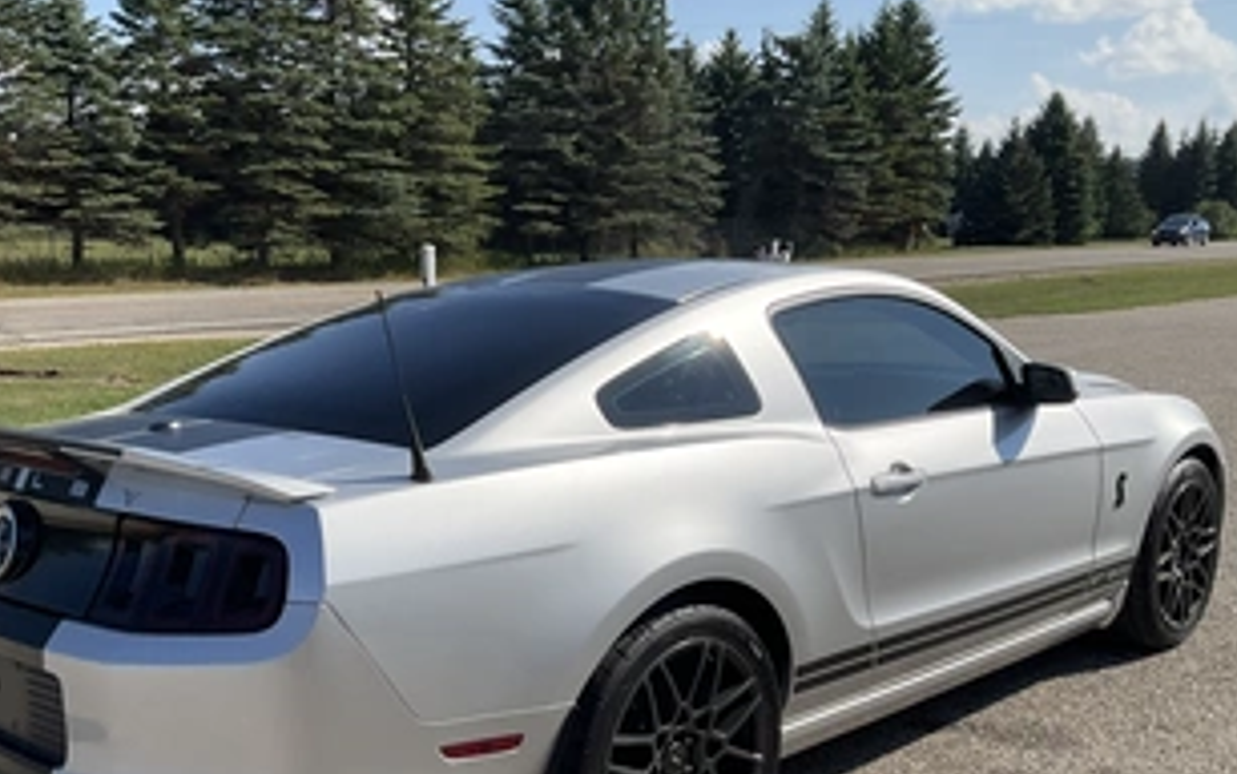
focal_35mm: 40
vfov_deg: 31.4
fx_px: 1349
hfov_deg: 49.2
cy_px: 580
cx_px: 564
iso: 25
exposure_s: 1/2227
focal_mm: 3
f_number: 1.8
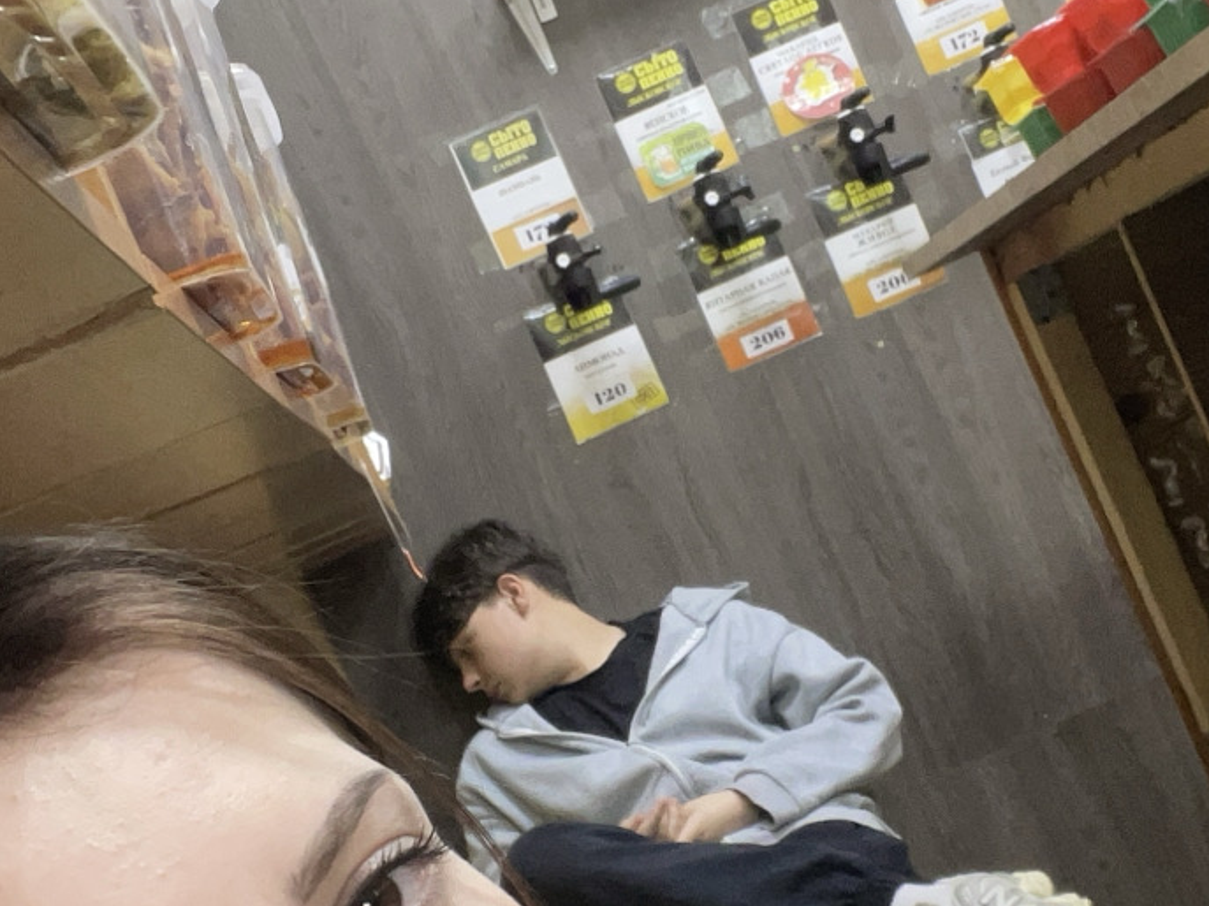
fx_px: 2340
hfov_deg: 28.9
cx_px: 676
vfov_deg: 21.9
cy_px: 581
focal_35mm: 67
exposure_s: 1/33
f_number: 2.2
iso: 125
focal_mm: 2.71
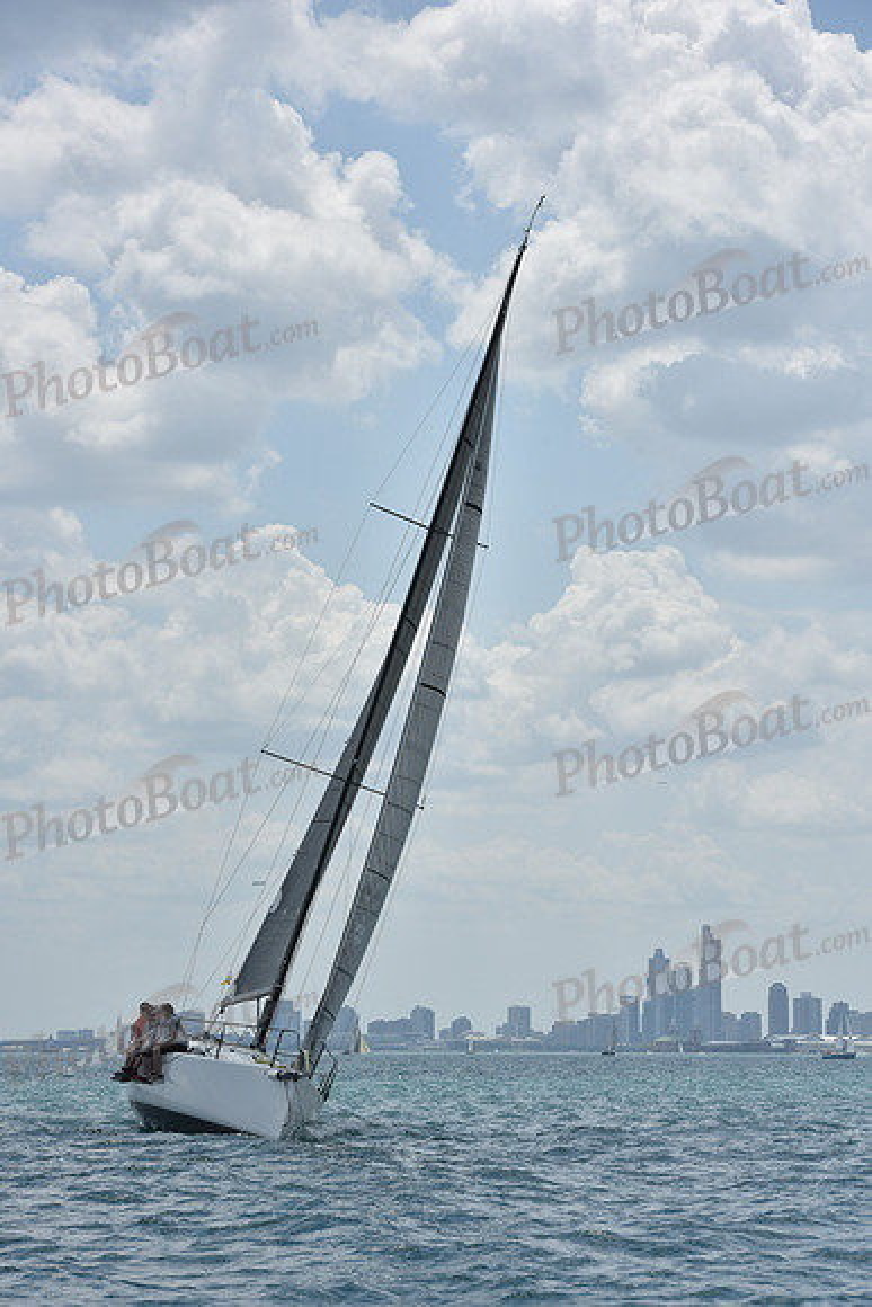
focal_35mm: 105
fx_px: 3812
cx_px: 436
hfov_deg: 13.0
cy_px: 654
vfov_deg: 19.5
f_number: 10
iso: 250
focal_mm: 105
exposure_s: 1/1250
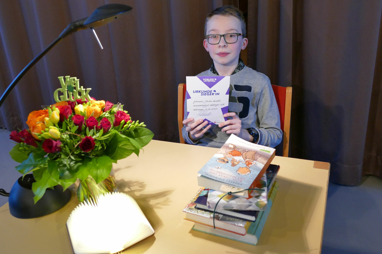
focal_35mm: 33
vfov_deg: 40.0
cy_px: 127
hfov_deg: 57.2
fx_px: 350
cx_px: 191
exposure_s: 1/80
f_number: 3
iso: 500
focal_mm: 11.86
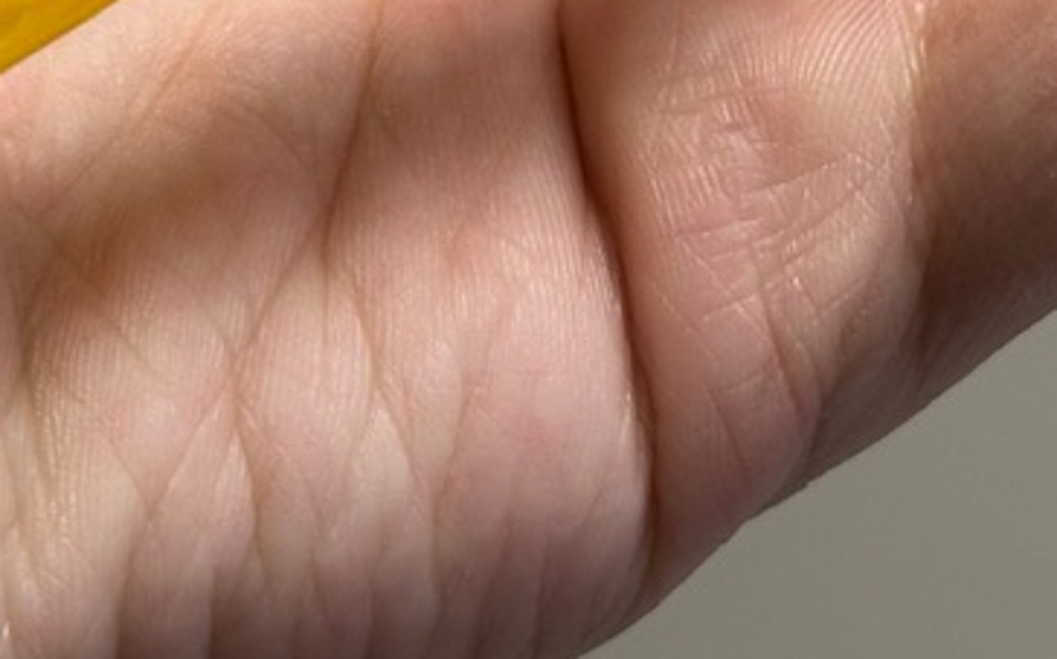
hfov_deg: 11.7
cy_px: -705
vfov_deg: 7.0
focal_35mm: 179
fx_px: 5153
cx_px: 682
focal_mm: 6.86
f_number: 1.78
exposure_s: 1/100
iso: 80
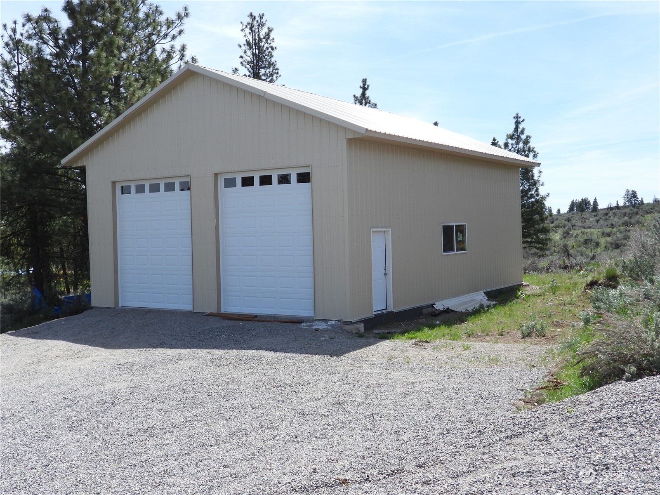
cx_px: 330
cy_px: 248
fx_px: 725
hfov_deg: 49.0
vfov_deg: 37.7
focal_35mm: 38
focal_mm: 6.8
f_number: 3.2
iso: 100
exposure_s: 1/1000
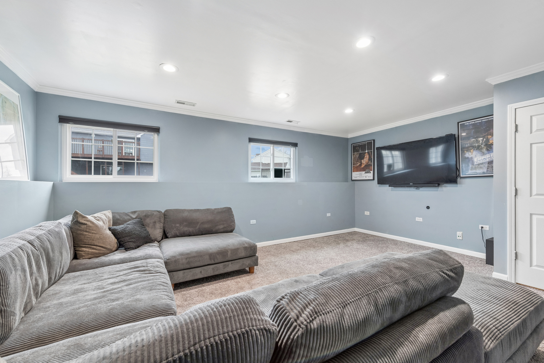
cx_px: 272
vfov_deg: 77.3
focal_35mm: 15
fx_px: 227
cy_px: 182
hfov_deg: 100.4
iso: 400
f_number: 8
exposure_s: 1/30
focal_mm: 15
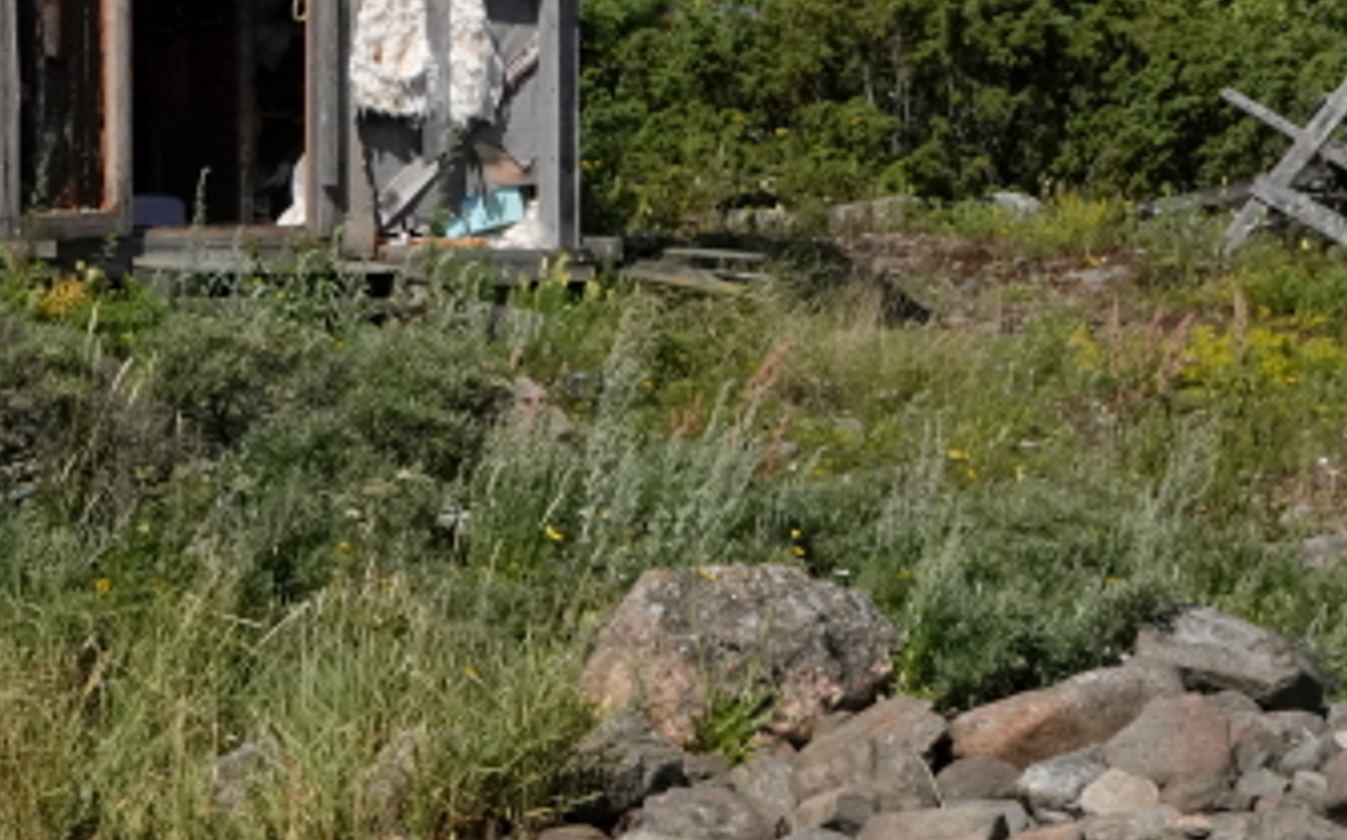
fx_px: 15484
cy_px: -60
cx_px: 213
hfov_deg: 5.0
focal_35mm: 422
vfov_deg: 3.1
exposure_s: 1/1600
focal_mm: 56.39
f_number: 11
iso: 1000
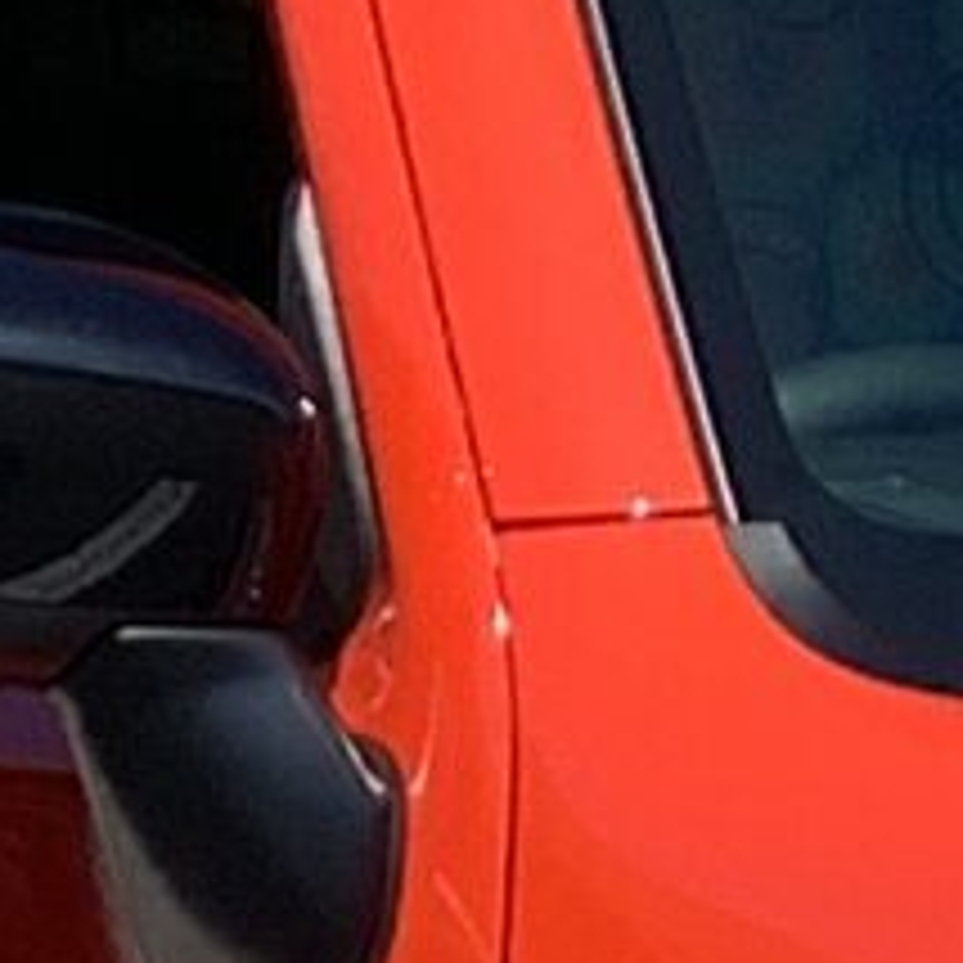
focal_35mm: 264
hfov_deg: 6.6
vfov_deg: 6.5
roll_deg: -0.3
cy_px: 1521
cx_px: 1294
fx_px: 8309
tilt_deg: -10.1
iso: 25
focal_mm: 3.3
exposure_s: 1/916
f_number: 2.4
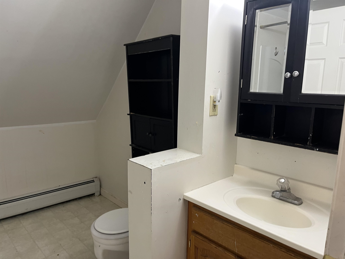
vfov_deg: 53.1
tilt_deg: -10.9
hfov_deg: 67.3
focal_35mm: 26
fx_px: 259
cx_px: 172
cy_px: 130
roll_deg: -1.3
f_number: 1.6
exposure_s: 1/60
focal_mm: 5.1
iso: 160
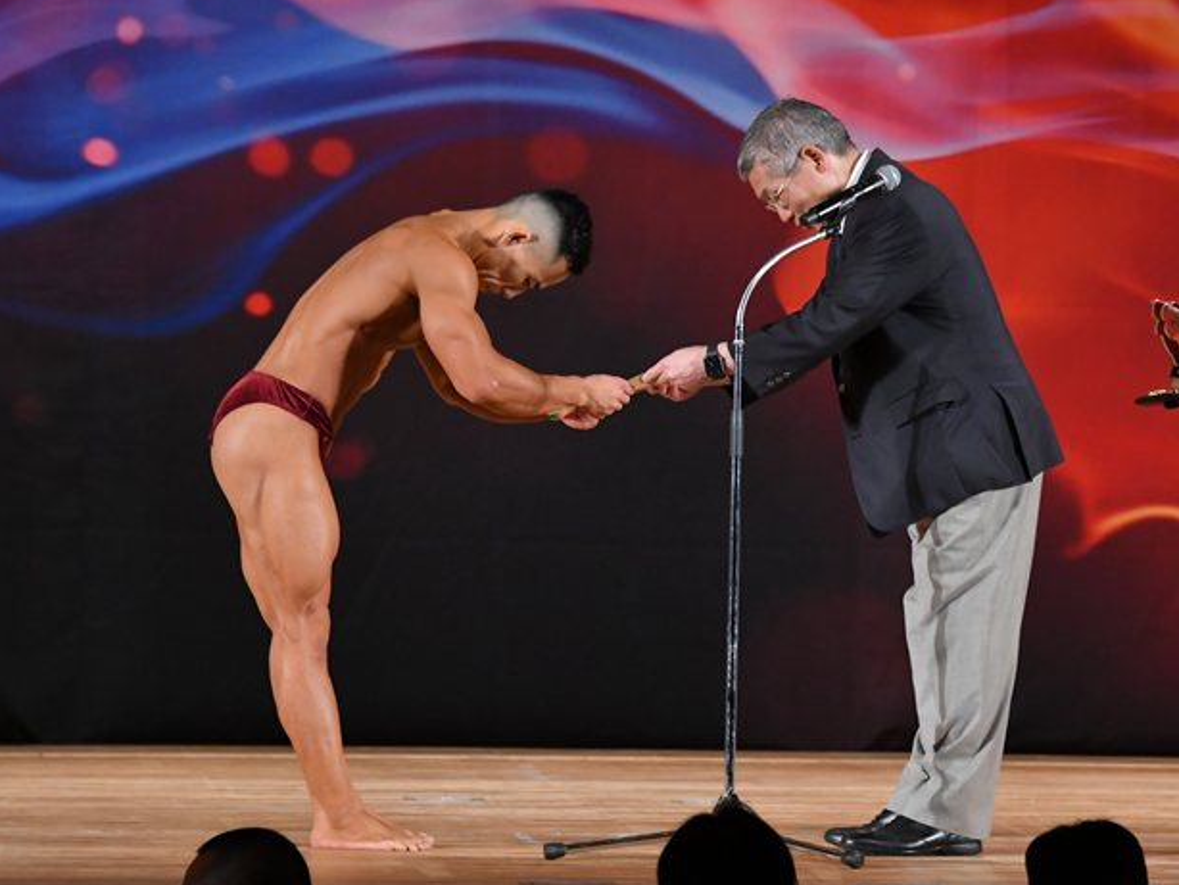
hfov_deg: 6.8
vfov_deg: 5.1
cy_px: 434
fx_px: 9915
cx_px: 725
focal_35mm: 291
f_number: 5.6
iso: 3200
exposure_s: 1/400
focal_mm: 160
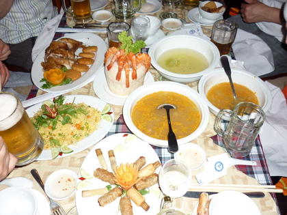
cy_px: 108
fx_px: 274
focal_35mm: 33
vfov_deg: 42.9
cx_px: 144
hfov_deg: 55.4
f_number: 2.8
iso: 100
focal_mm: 5.5
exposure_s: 1/30
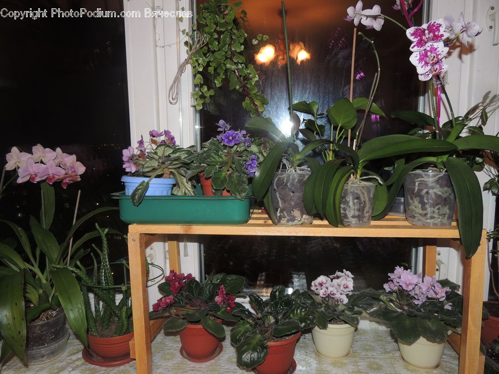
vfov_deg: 56.8
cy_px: 187
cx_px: 250
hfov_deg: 71.6
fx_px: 346
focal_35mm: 24
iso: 200
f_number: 3
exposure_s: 1/30
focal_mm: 4.3
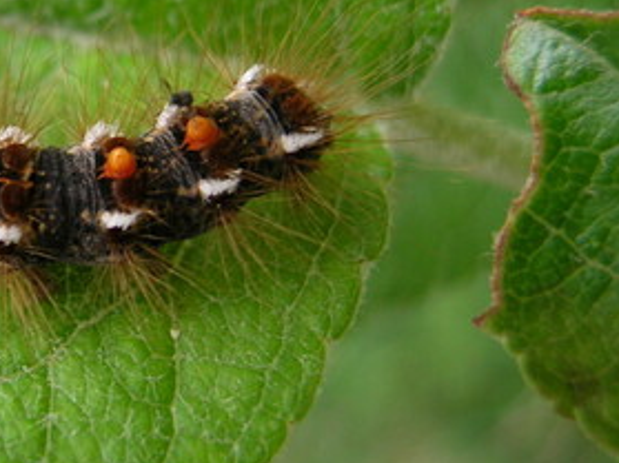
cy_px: 157
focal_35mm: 72
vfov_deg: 20.4
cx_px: 4
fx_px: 1287
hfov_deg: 25.7
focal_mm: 6
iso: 50
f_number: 2.7
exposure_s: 1/43
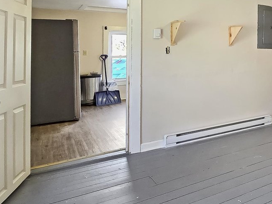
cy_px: 131
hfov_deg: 44.6
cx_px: 293
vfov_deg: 43.7
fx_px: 252
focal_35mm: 32
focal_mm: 2.2
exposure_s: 1/60
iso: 200
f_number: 2.2
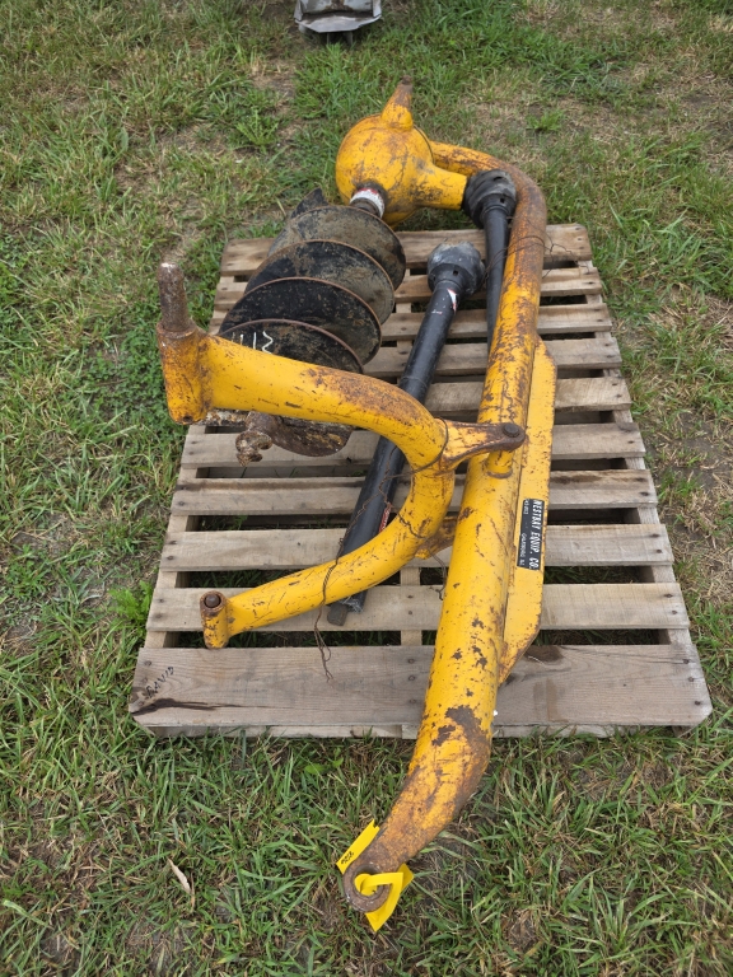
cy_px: 488
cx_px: 366
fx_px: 649
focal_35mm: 23
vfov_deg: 73.9
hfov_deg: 58.9
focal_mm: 6.3
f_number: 1.7
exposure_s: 1/359
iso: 32
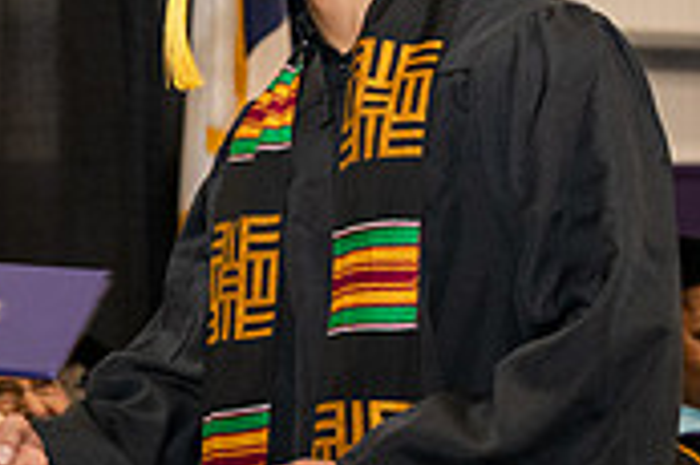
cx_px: -24
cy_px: 152
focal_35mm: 235
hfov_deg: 8.7
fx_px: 4565
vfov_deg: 5.8
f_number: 5
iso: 2000
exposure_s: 1/200
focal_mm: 70
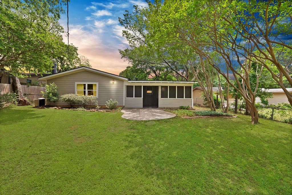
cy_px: 98
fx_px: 97
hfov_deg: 112.6
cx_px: 146
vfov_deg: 90.1
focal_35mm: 12
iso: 640
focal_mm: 12
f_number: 9
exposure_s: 1/100
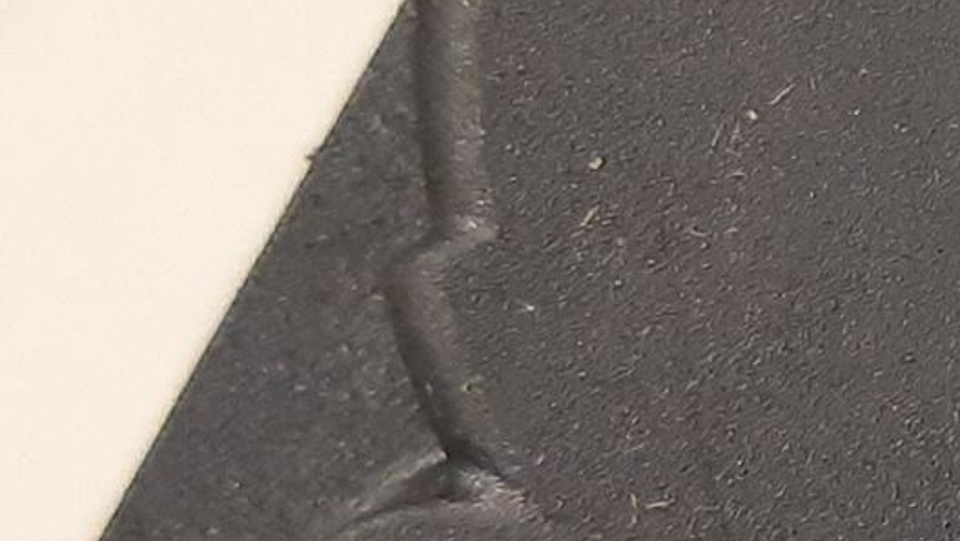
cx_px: 1749
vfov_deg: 11.0
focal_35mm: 110
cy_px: 508
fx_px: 2801
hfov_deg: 16.2
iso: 250
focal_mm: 3.93
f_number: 1.7
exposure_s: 1/50
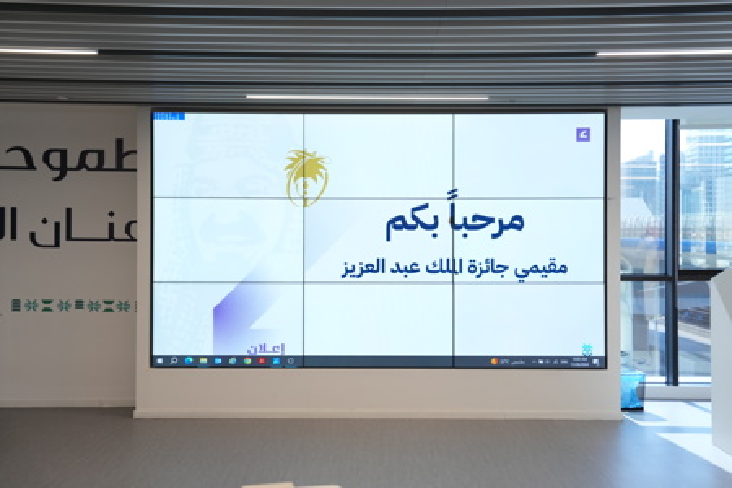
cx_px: 366
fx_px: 874
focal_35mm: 43
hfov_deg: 45.4
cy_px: 244
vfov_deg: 31.2
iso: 800
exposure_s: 1/175
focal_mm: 43
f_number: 4
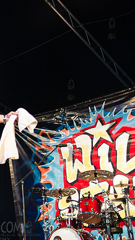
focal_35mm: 60
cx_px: 6
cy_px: 129
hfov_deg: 19.6
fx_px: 382
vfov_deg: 34.9
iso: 1000
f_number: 2
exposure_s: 1/1000
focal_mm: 35
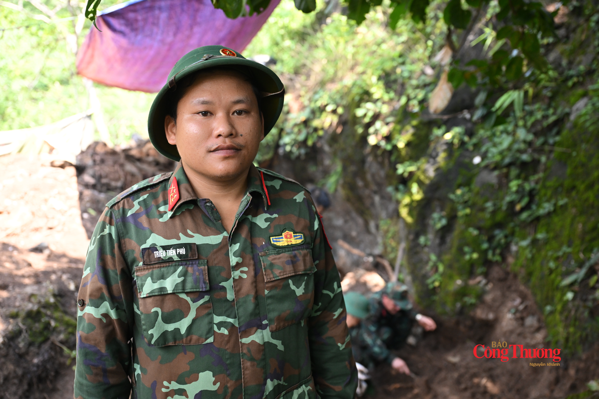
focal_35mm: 37
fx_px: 616
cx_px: 300
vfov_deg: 35.9
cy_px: 200
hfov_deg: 51.9
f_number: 3.5
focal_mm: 37
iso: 2000
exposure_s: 1/1250
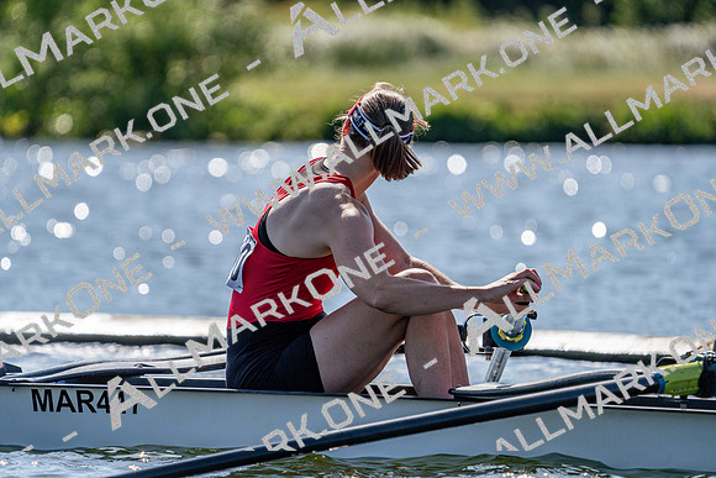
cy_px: 239
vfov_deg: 3.3
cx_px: 358
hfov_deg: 5.0
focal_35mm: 415
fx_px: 8255
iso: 250
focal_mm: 415
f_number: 6.3
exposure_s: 1/2000
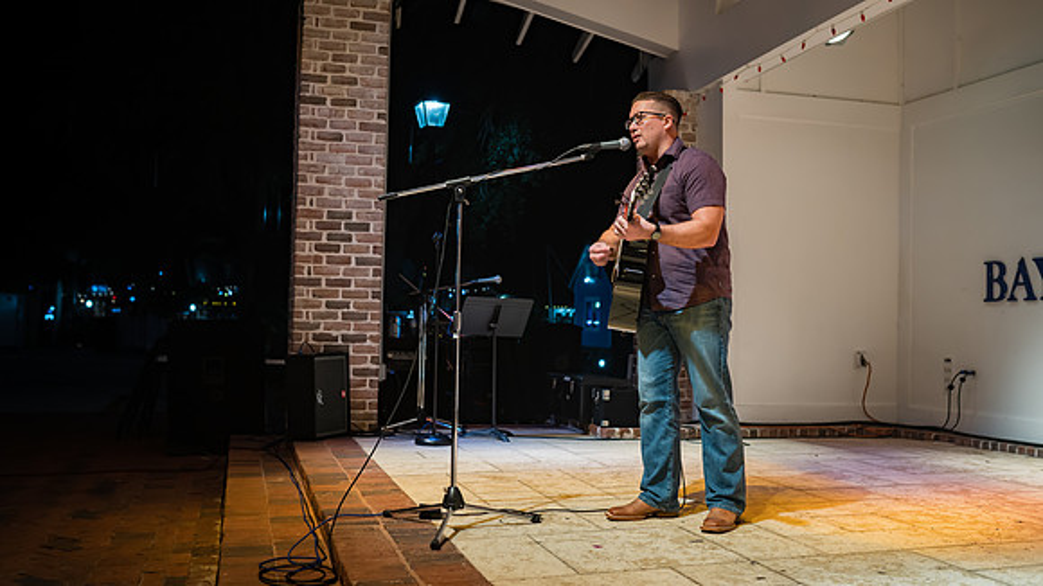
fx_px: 1014
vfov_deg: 32.3
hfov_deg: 54.4
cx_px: 522
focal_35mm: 37
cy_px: 293
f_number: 2.8
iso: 1250
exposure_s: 1/125
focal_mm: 35
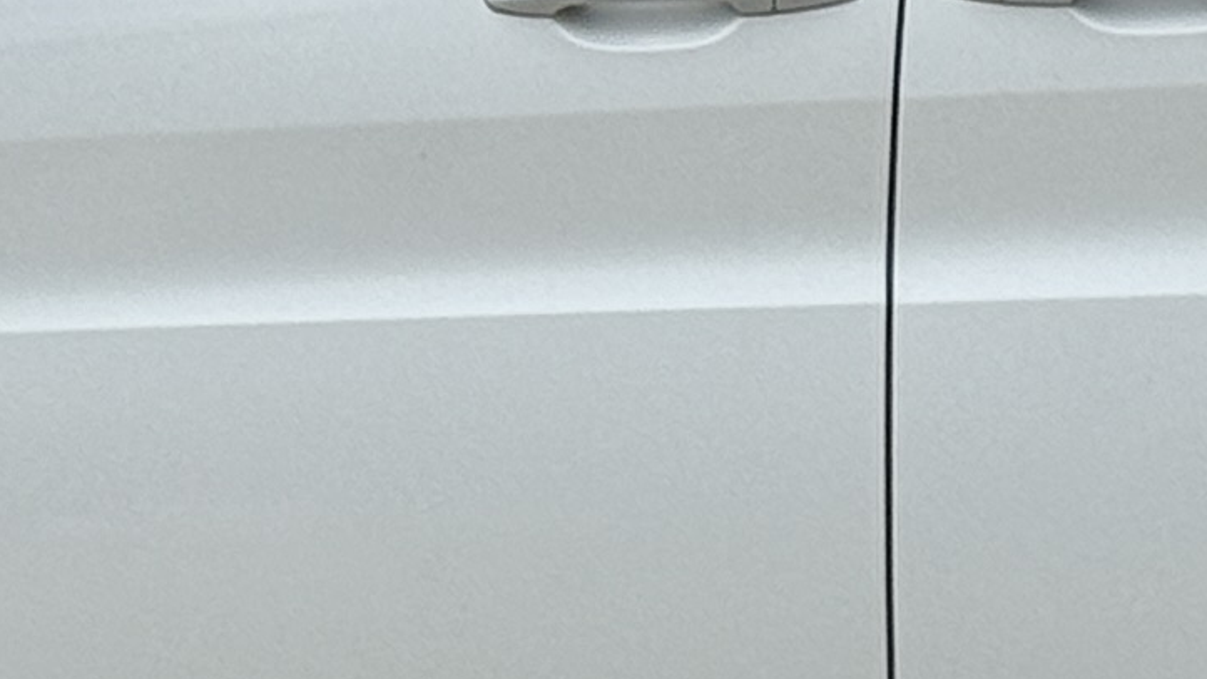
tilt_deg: +2.6
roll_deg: -0.8
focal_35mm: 292
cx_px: 796
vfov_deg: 4.2
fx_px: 9345
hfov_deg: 7.4
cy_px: 74
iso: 64
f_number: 1.78
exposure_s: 1/2415
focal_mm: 6.76
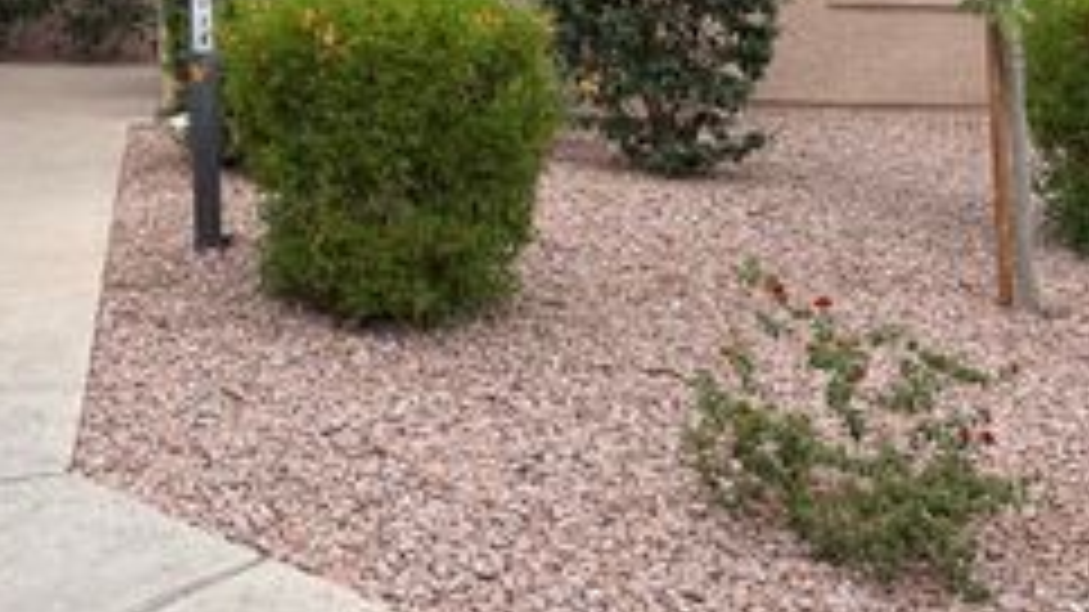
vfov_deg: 21.0
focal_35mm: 54
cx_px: 207
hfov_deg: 37.1
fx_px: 1559
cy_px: -83
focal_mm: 6.76
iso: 100
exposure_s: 1/3021
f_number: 1.78
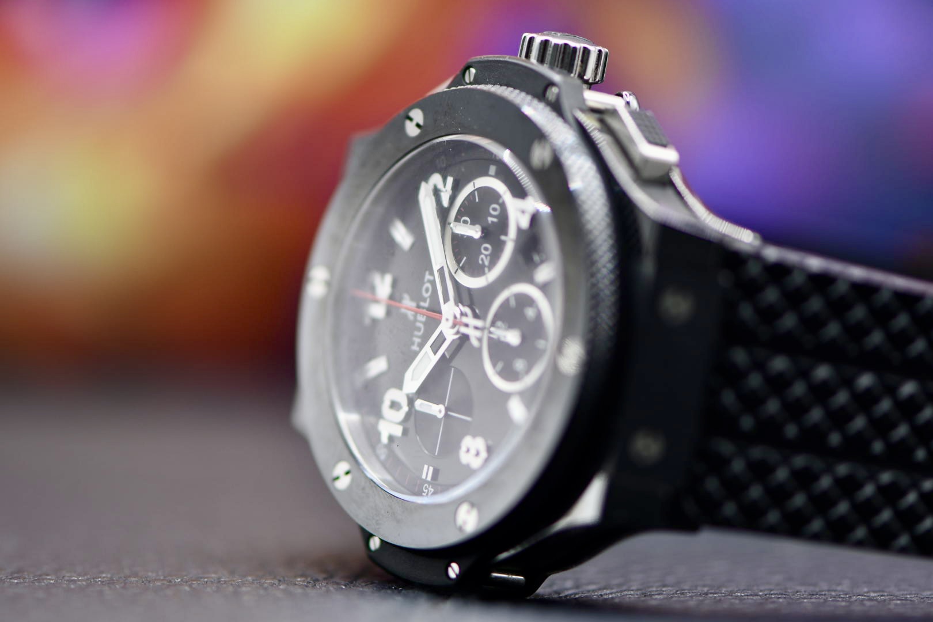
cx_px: 466
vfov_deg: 8.7
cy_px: 311
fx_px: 4069
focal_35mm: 157
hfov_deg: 13.1
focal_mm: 105
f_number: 3.2
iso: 125
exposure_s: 1/20
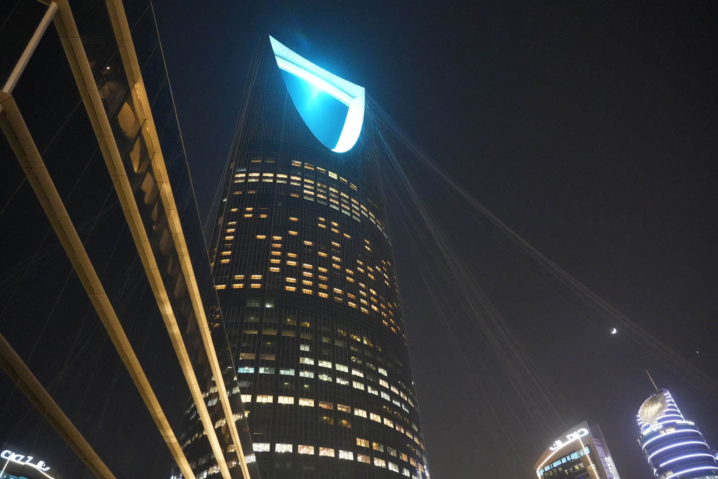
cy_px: 240
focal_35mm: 24
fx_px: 479
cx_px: 359
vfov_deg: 53.1
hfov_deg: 73.7
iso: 12800
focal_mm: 24
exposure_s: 1/30
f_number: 4
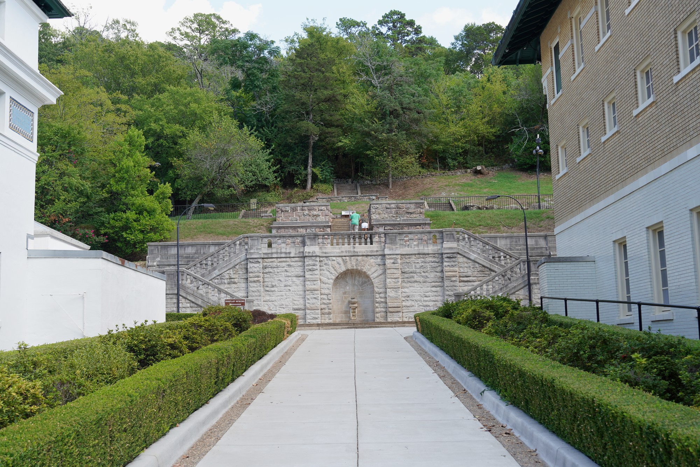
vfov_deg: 31.9
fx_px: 817
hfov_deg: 46.4
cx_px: 350
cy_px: 234
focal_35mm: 42
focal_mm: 42
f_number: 6.3
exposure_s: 1/100
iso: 100
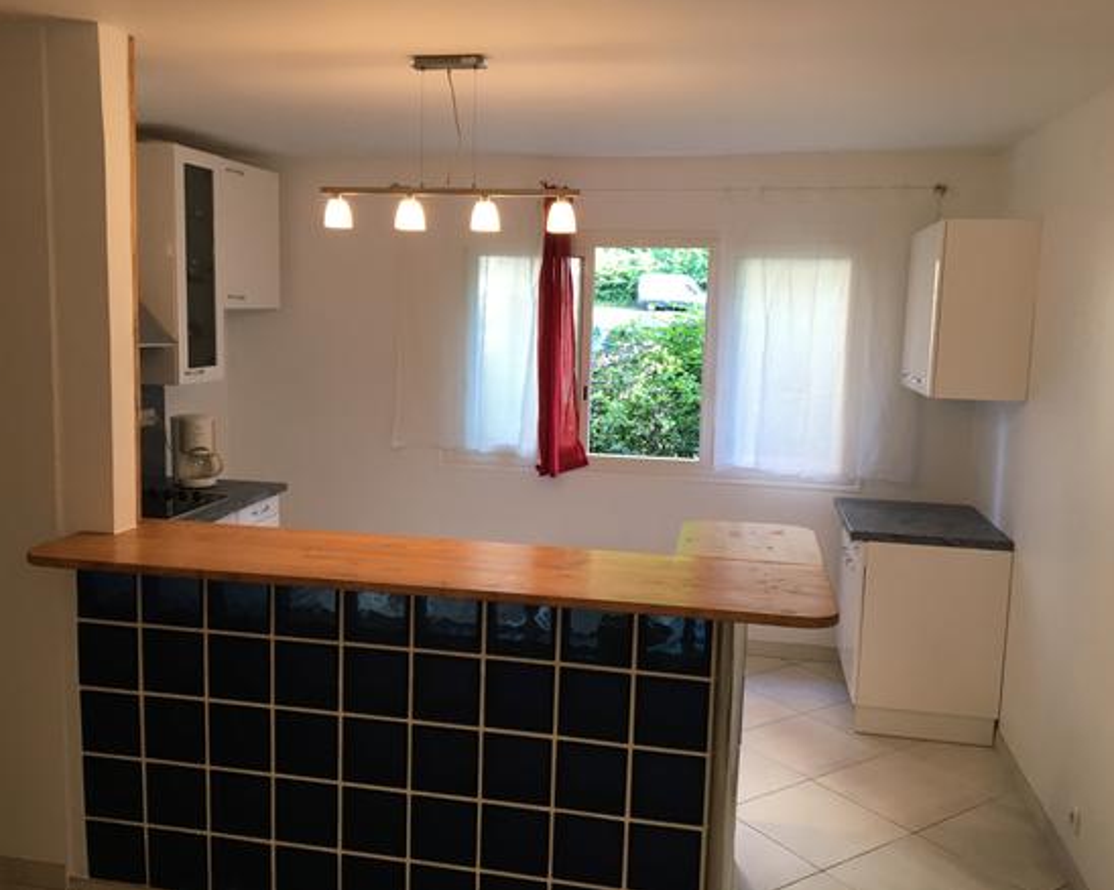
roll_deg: -1.4
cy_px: 435
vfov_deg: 47.1
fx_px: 1022
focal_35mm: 31
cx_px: 545
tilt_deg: -7.6
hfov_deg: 57.2
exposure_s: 1/33
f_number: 2.2
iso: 50
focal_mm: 4.15
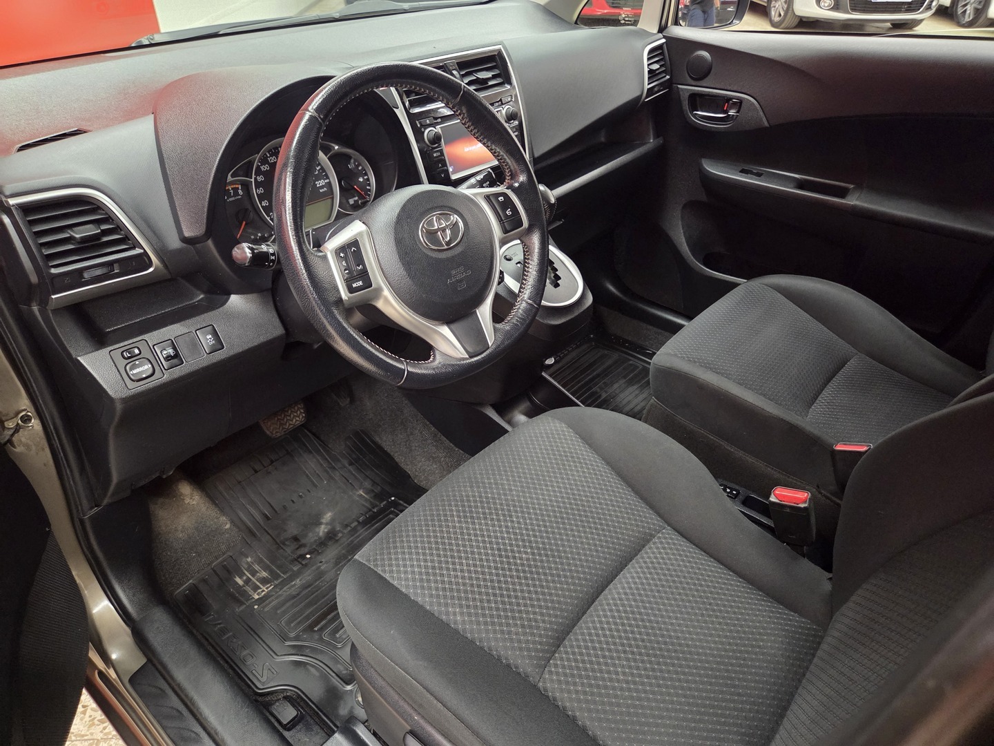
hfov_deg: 73.9
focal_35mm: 23
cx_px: 497
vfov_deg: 58.9
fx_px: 660
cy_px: 373
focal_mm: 5.4
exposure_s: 1/100
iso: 1250
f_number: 1.8
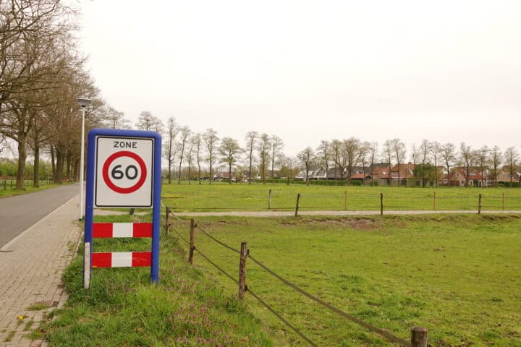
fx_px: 492
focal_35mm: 34
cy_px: 174
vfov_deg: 38.9
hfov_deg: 55.8
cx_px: 260
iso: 100
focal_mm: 12.63
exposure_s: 1/500
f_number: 4
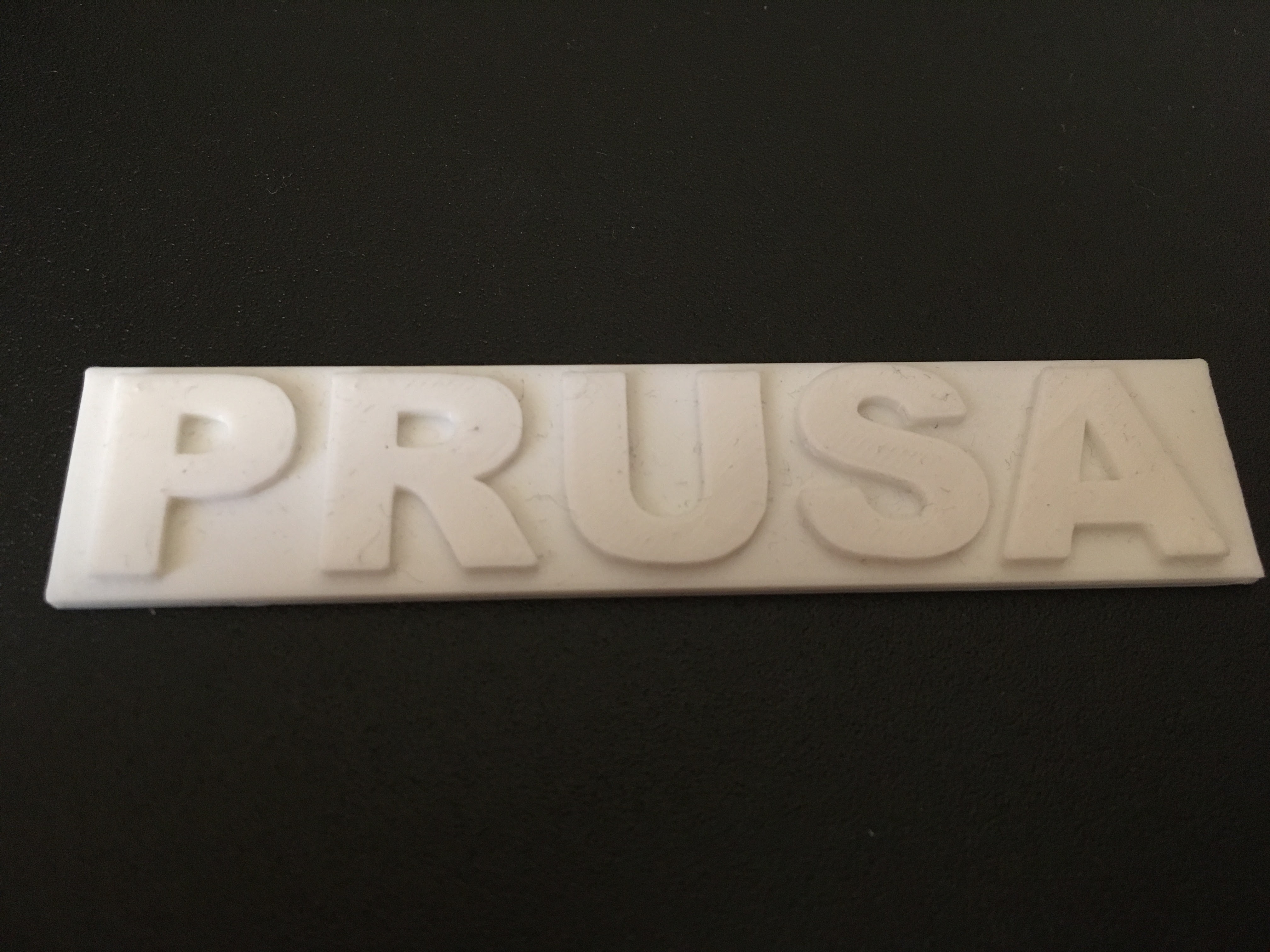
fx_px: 1064
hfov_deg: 61.7
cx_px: 635
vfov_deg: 48.2
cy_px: 476
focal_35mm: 29
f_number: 2.2
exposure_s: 1/33
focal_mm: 4.15
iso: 200
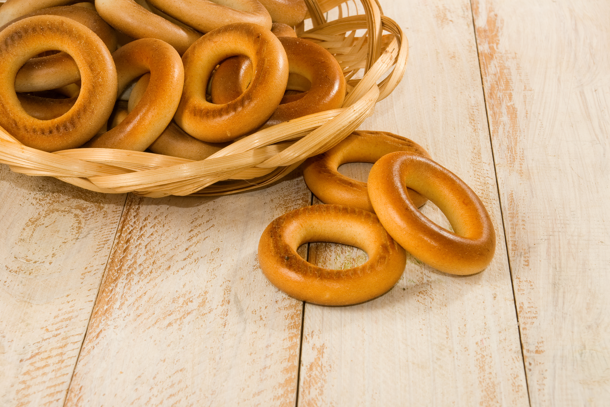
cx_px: 305
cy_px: 204
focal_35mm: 75
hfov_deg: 27.0
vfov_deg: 18.2
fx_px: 1271
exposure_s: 1/180
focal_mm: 50
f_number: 19
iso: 100
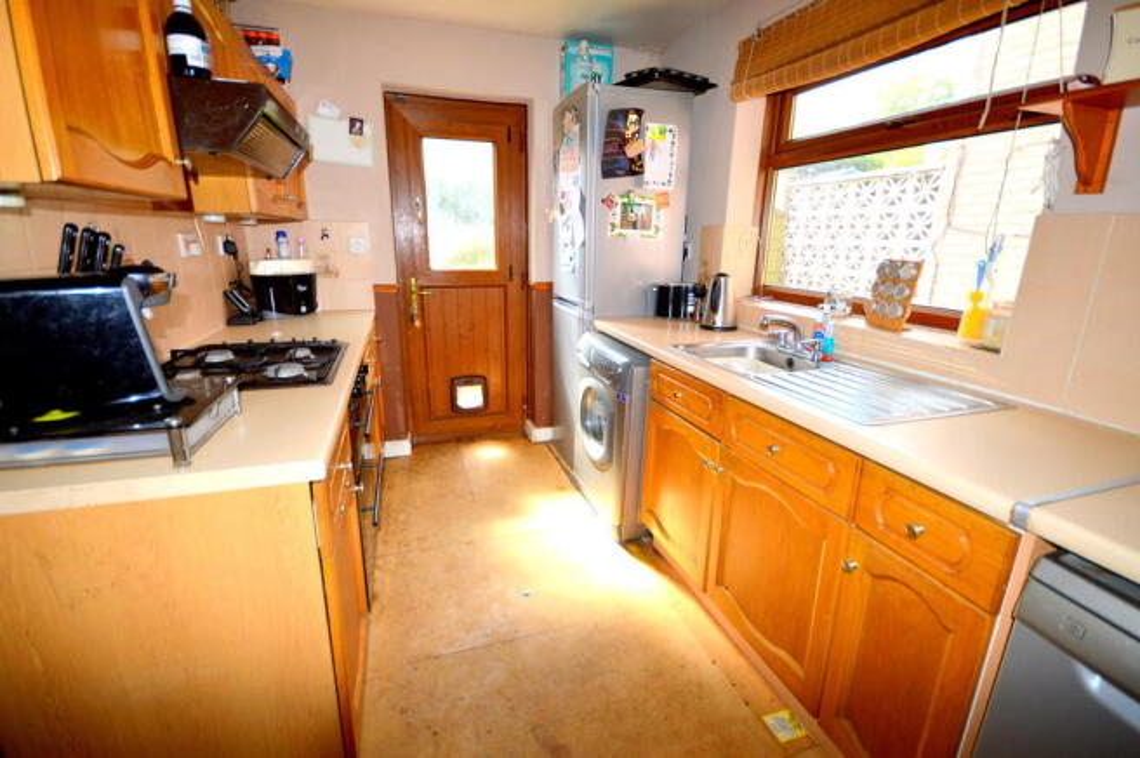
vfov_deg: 77.2
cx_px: 570
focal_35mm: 15
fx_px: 475
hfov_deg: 100.4
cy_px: 379
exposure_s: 1/200
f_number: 4
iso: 200
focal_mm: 10
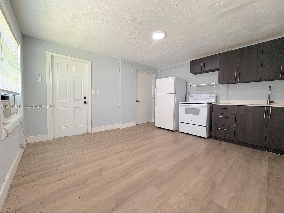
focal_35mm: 14
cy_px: 106
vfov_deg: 85.7
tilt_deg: -2.1
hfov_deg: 102.1
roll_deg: -0.5
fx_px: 115
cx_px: 142
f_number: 2.2
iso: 160
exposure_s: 1/60
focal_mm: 2.22
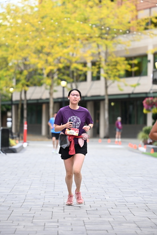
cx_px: 76
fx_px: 999
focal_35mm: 153
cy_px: 107
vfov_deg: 13.4
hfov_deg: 9.0
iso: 640
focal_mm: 125
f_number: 2.8
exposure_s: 1/1600
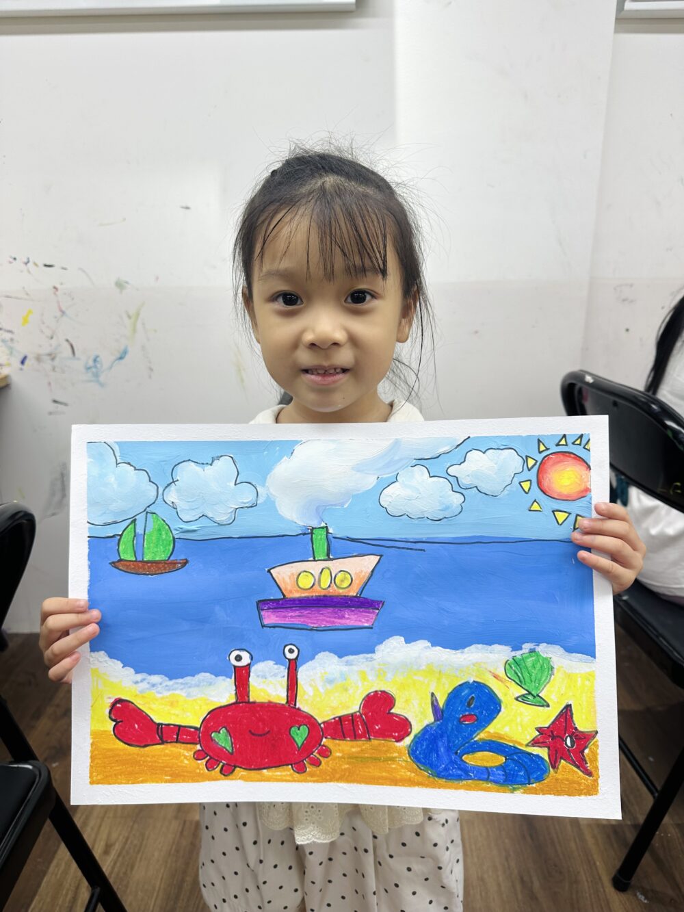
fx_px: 632
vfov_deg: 71.6
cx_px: 342
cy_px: 456
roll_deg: -0.2
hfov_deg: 56.8
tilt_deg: -16.6
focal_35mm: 24
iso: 64
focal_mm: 6.86
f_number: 1.78
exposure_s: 1/157
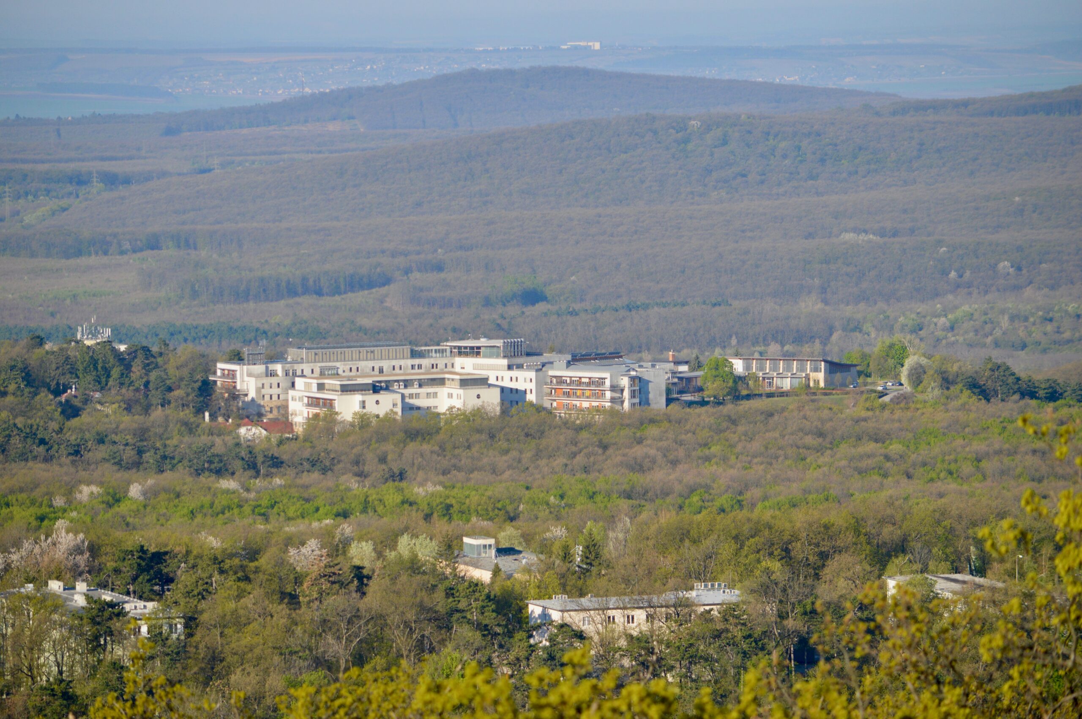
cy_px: 360
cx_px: 541
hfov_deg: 9.2
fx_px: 6756
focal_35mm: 225
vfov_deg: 6.1
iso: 400
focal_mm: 150
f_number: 5.6
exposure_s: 1/2000
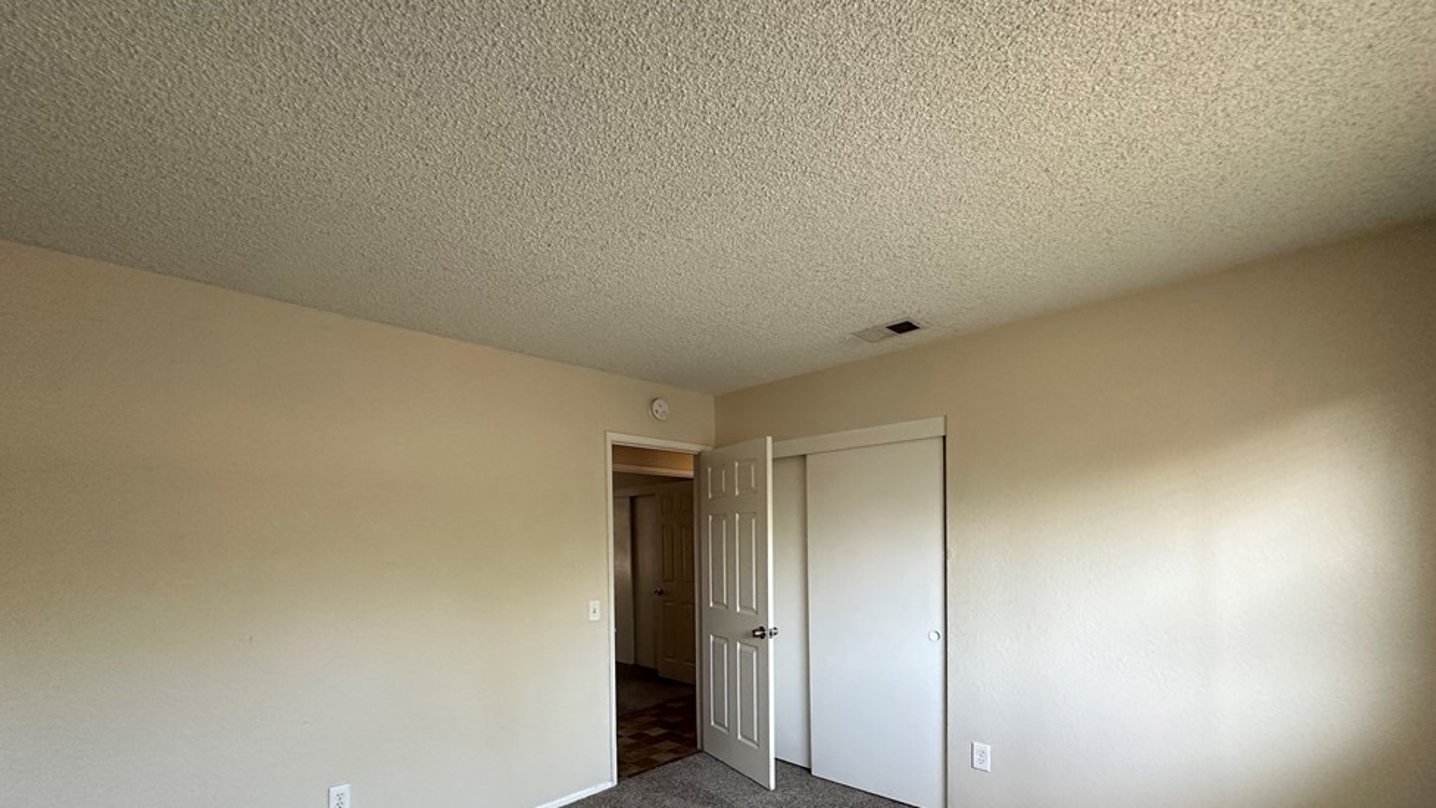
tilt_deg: +0.6
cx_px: 721
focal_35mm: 16
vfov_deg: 65.0
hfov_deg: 99.4
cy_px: 550
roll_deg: +0.4
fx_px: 609
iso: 320
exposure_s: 1/120
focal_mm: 2.22
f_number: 2.2
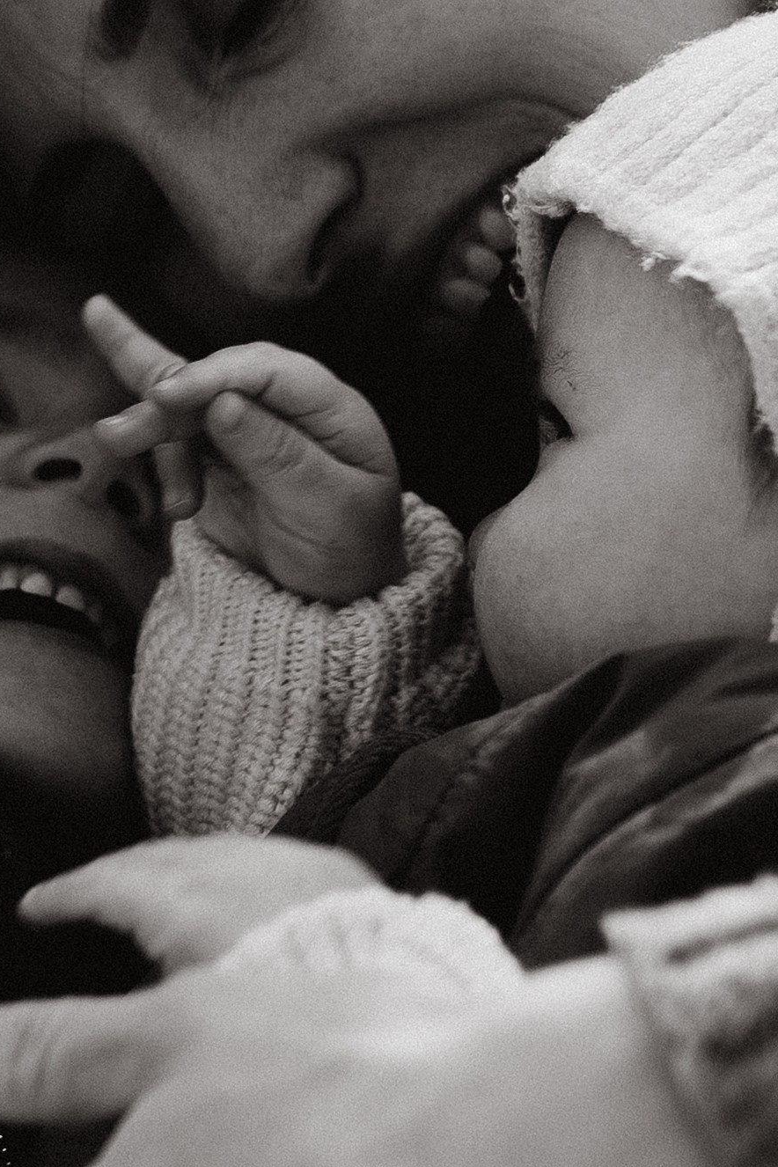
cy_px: 232
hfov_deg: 7.2
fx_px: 5997
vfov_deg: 11.1
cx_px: -542
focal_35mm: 185
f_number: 2
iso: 50
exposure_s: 1/200
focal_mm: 35
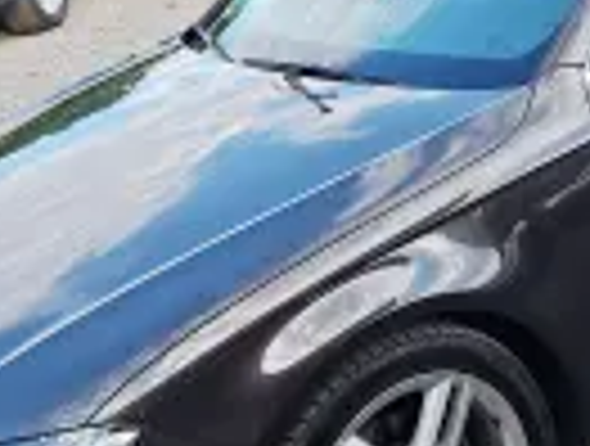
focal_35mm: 63
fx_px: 1077
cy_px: 0
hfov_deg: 29.6
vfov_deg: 22.5
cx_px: 504
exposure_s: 1/710
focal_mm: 5.54
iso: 40
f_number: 1.8
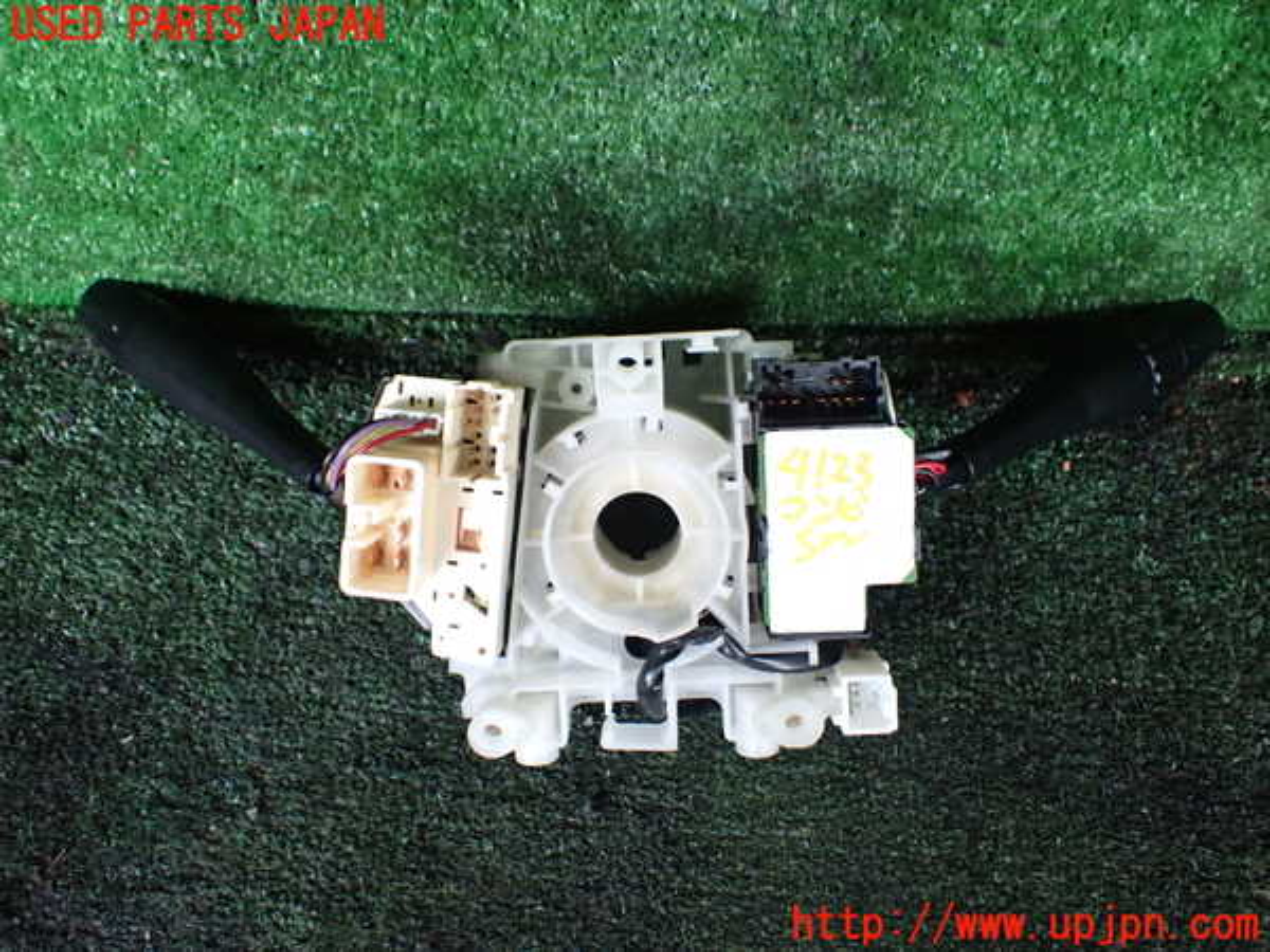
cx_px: 635
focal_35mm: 30
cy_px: 476
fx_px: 1101
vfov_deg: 46.8
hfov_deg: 60.0
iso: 800
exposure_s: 1/60
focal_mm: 5.4
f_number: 2.3
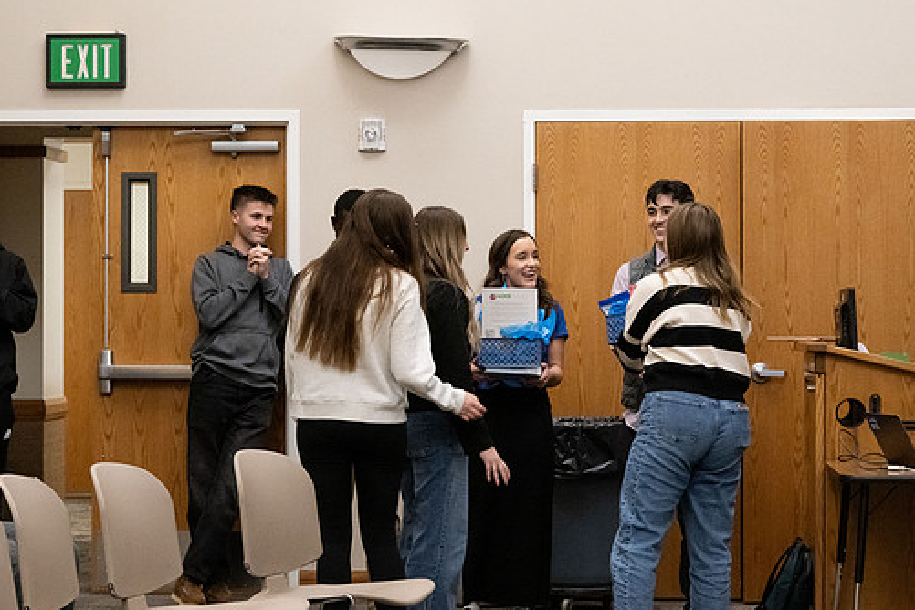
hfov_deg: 21.0
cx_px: 536
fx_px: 2465
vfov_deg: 14.1
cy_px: 285
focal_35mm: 97
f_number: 6.3
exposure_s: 1/250
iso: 6400
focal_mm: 70
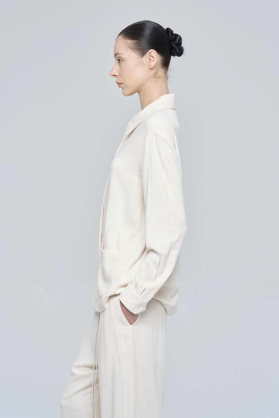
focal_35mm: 85
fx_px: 988
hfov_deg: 16.1
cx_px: 140
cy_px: 209
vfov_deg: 23.9
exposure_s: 1/125
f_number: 8
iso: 200
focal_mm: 85
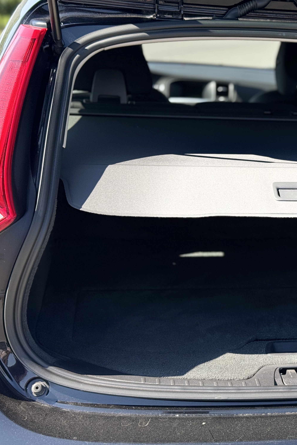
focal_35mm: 67
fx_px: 829
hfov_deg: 19.7
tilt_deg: -14.2
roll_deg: -3.2
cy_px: 224
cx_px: 297
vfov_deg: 30.1
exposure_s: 1/1524
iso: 64
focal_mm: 6.76
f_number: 1.78
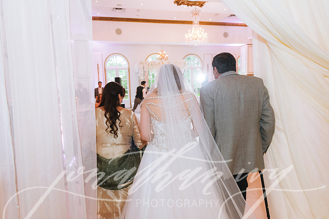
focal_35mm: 25
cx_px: 164
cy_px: 110
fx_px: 227
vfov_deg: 51.6
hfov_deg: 71.8
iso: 1600
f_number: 2.8
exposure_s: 1/250
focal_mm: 24
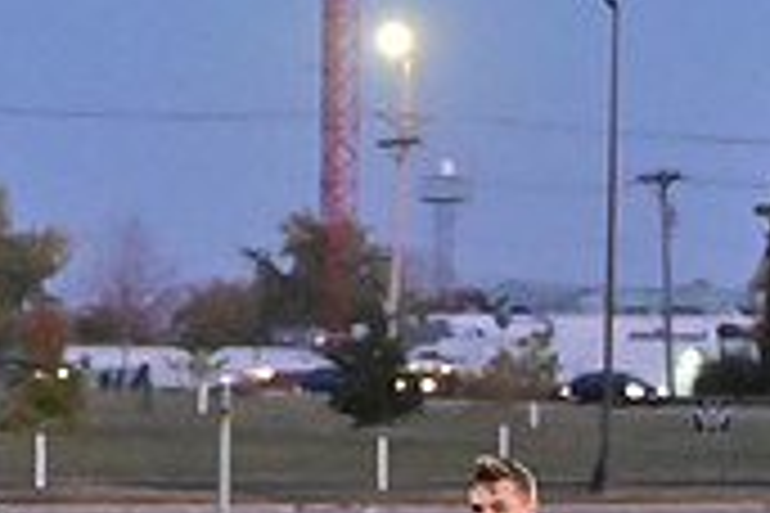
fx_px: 9838
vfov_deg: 3.0
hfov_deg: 4.5
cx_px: 5
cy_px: 862
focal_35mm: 460
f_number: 4
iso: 6400
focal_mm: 91
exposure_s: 1/400
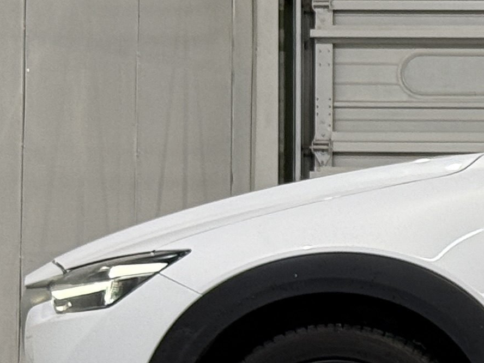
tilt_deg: +0.7
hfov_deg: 8.7
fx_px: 3048
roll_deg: -1.0
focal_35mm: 218
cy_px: 186
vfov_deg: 6.8
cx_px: 895
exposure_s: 1/60
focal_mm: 6.76
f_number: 1.78
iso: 50
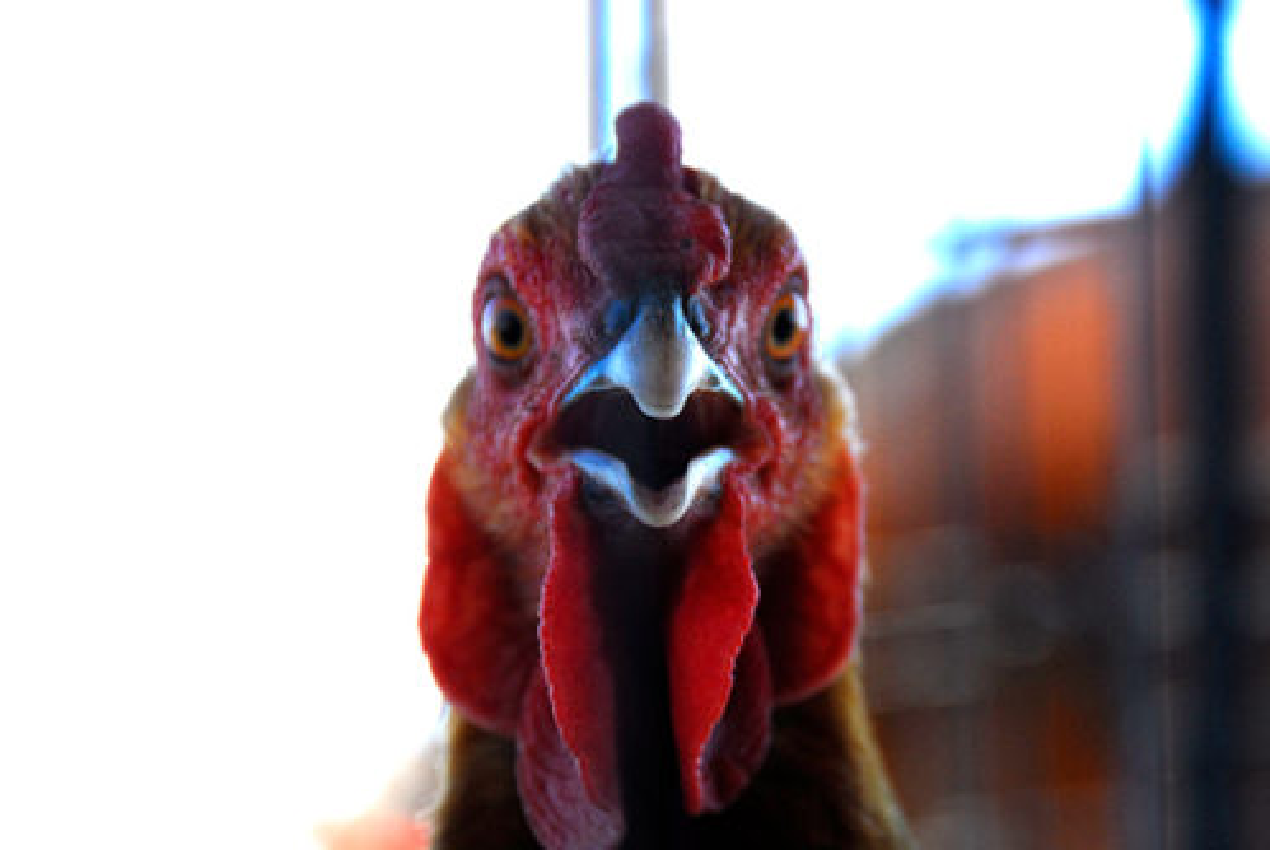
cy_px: 532
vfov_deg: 3.6
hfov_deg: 5.4
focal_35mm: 379
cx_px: 769
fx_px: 13386
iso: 500
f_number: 5.6
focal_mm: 200
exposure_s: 1/640
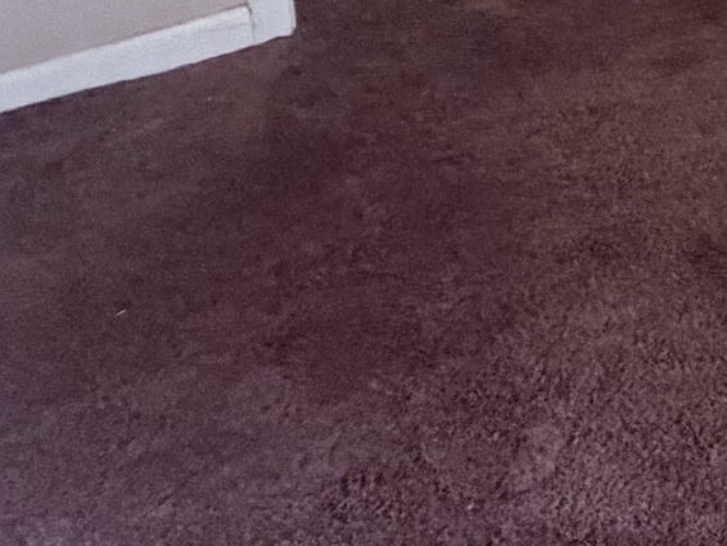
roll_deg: +0.0
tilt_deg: -7.6
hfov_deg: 16.3
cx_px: 1616
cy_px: -561
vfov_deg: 15.5
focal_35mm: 75
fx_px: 1575
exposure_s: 1/60
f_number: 2.2
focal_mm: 2.22
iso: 640
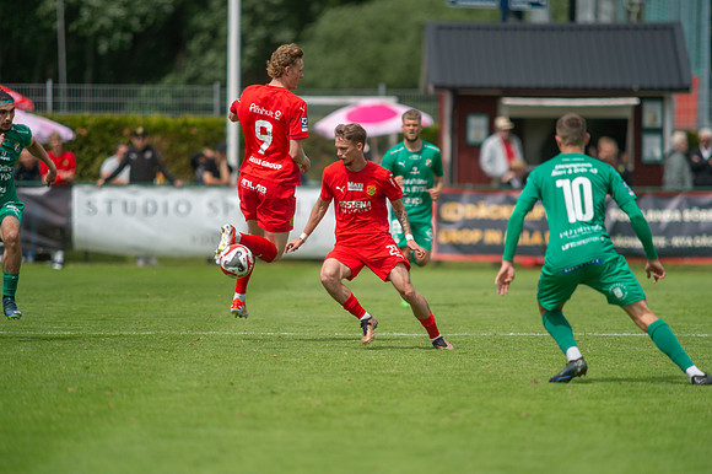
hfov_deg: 4.8
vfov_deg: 3.2
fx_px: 8539
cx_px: 356
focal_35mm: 432
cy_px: 237
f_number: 4
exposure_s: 1/1600
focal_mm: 420
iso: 110
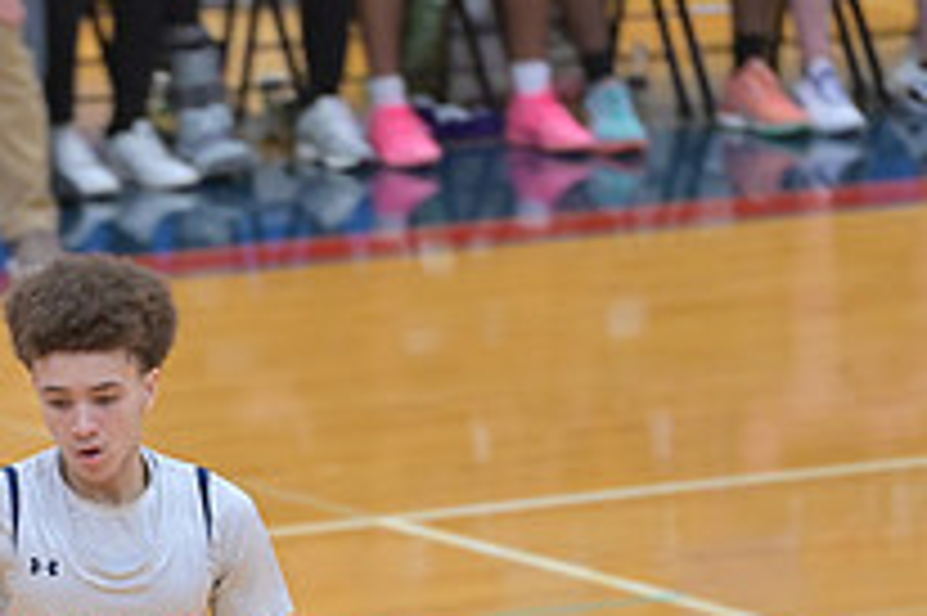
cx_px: 108
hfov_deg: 3.7
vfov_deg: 2.4
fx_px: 14511
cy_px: 827
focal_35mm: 564
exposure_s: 1/800
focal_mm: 200
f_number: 4
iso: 4500
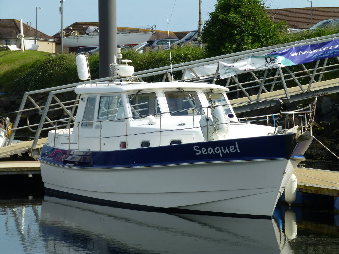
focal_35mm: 129
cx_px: 170
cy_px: 127
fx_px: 1263
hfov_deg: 15.3
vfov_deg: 11.5
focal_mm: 23.1
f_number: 5.4
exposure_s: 1/500
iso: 100
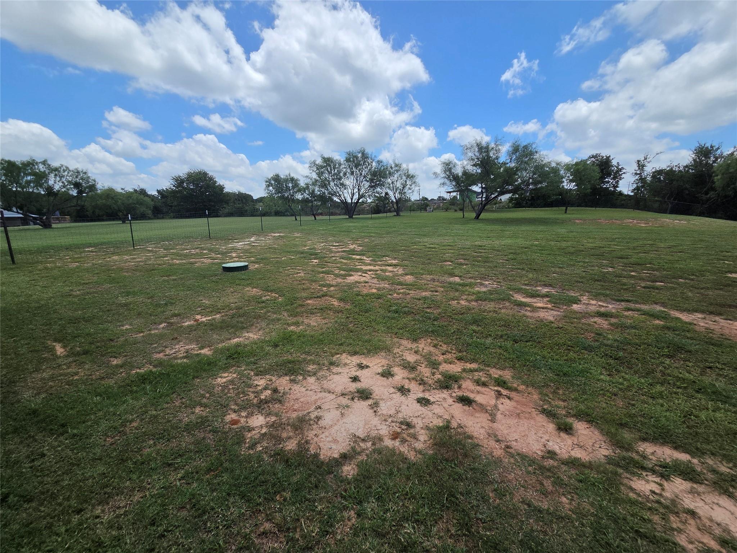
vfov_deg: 89.9
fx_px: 277
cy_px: 276
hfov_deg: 106.2
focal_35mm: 13
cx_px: 368
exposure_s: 1/4913
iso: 100
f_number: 2.2
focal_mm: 2.2
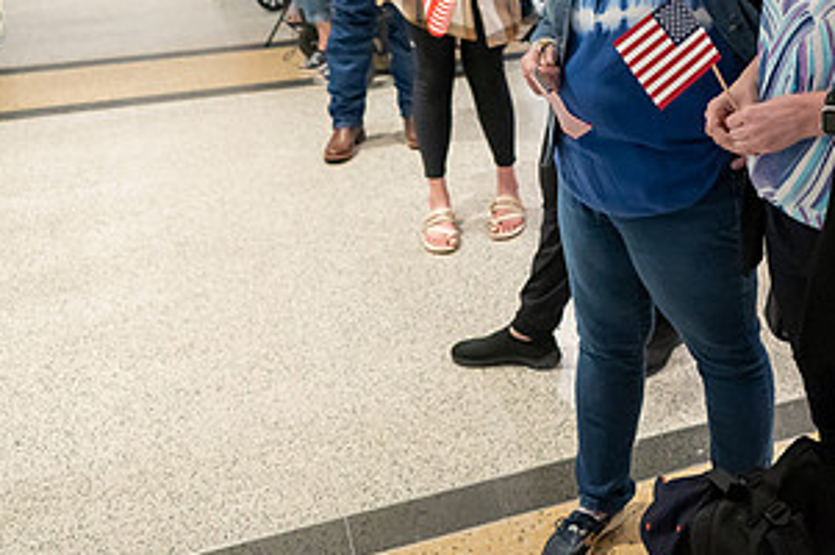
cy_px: 103
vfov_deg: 25.0
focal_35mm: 53
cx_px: 721
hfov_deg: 35.7
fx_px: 1228
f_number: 4.2
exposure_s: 1/200
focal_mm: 27.5
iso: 10000
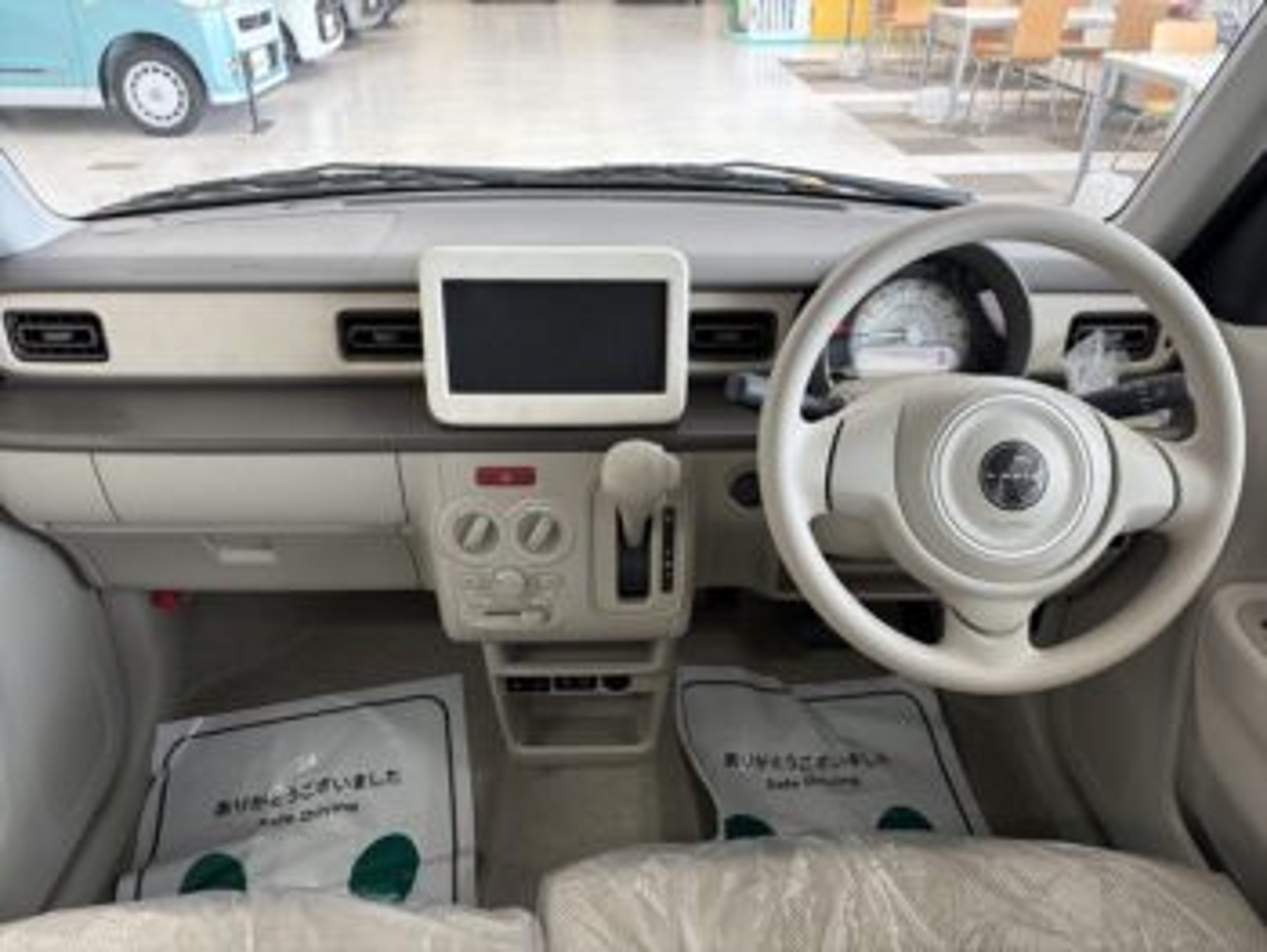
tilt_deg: -29.3
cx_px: 634
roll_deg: -0.3
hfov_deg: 67.3
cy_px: 476
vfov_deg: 53.1
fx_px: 952
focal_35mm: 26
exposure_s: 1/86
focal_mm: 5.96
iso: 125
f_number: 1.6
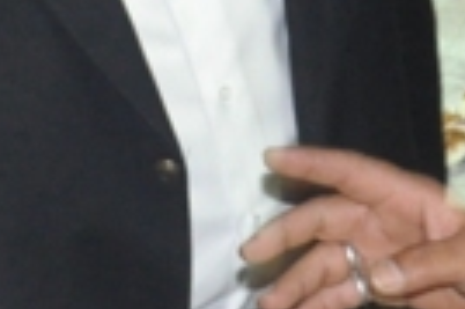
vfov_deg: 6.6
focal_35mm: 207
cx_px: -21
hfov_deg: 9.9
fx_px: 2670
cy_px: -24
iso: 1250
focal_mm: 18
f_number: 4.5
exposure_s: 1/60
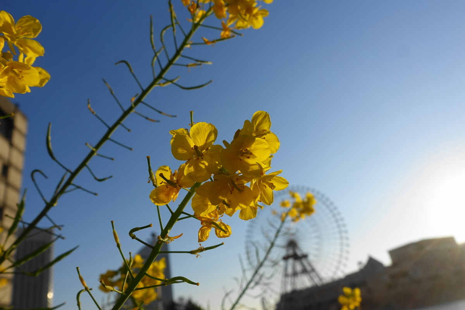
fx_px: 310
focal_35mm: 24
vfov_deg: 53.1
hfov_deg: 73.7
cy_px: 155
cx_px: 232
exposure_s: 1/800
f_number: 5.6
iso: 125
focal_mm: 8.8
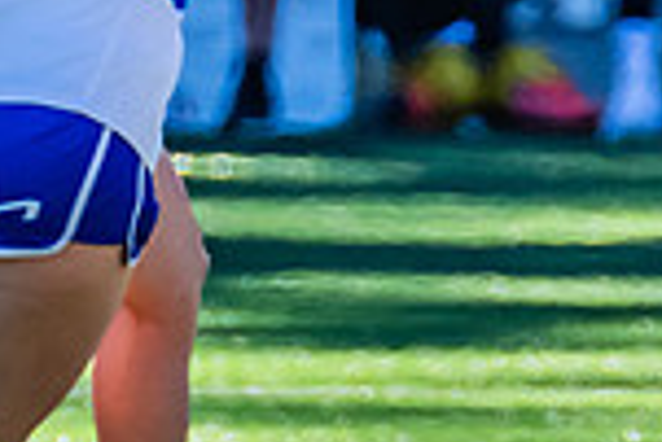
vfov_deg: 0.4
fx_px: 68177
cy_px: -222
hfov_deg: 0.6
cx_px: -847
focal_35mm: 3704
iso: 800
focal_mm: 500
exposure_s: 1/1250
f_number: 8
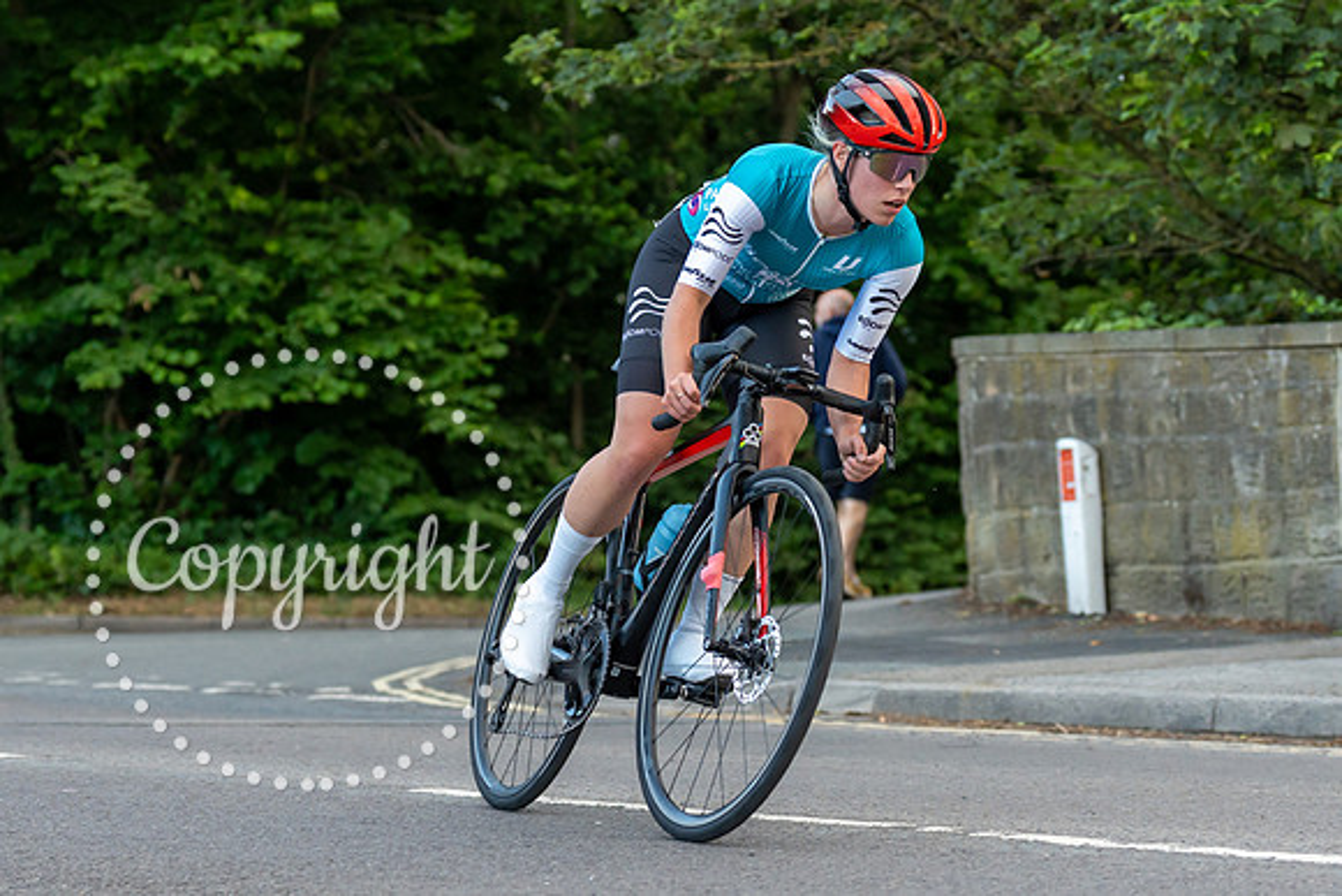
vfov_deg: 11.4
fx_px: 4476
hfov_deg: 17.0
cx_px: 672
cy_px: 539
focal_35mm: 120
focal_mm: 70
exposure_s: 1/1000
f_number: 3.2
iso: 1000
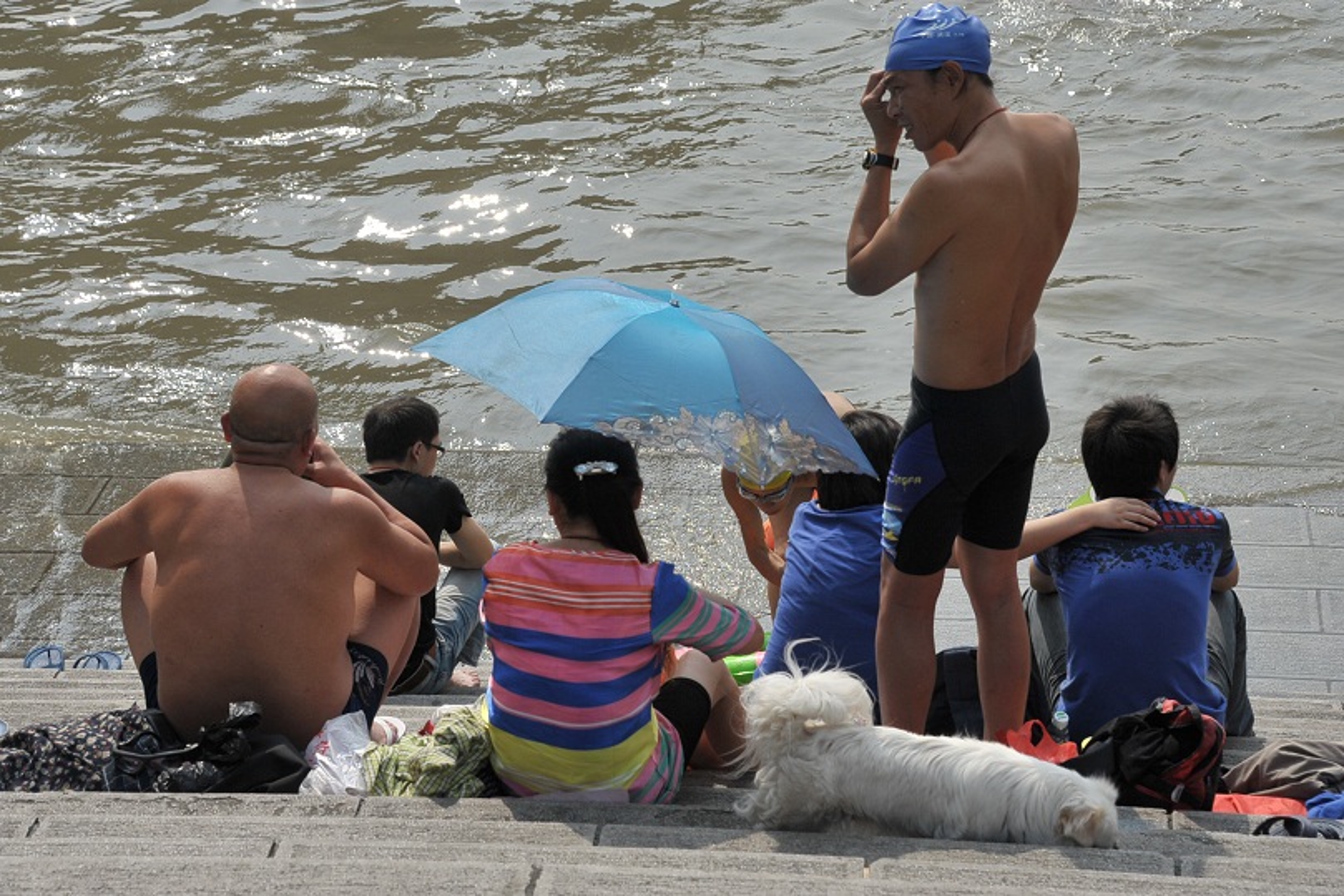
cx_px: 672
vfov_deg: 14.9
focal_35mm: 92
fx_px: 3434
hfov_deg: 22.1
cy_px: 448
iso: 500
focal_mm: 92
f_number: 10
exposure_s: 1/1600
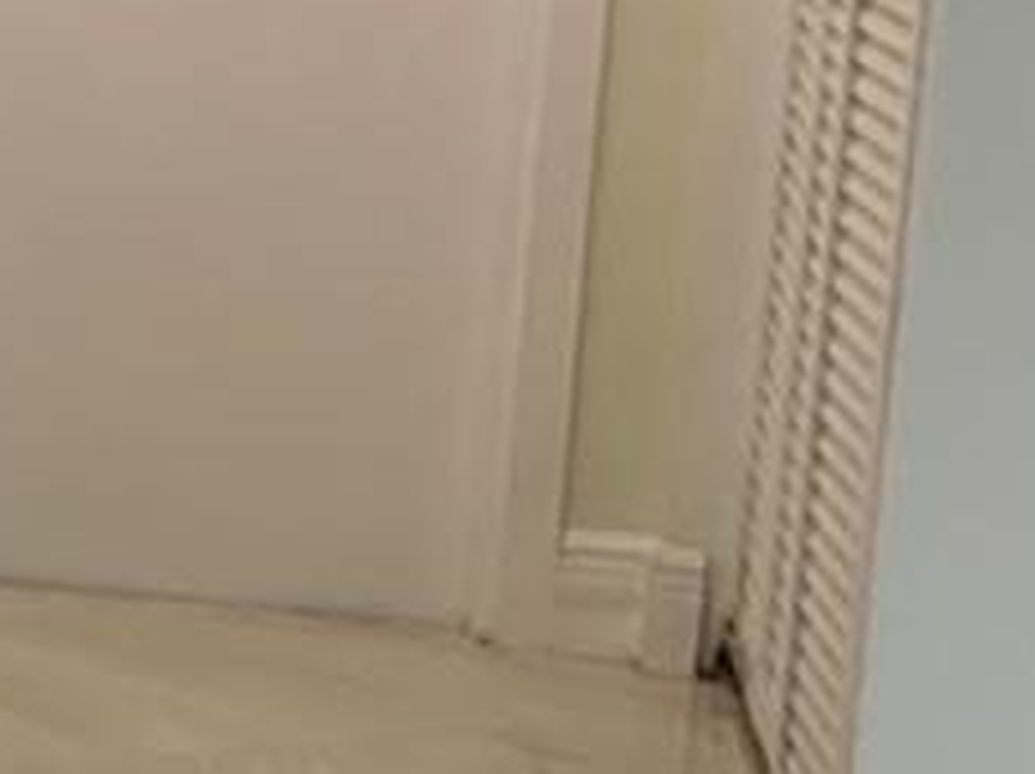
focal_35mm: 181
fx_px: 5406
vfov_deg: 8.2
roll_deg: -1.7
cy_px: 243
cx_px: -2506
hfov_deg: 8.4
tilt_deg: -7.6
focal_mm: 4.25
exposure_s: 1/60
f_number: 1.8
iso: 50
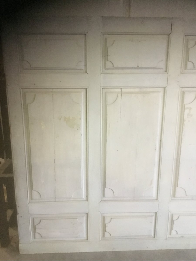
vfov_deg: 58.4
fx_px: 234
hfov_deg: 45.4
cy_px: 130
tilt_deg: -15.3
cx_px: 98
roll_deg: -1.4
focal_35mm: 31
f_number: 2.4
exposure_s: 1/17
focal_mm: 3.3
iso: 500
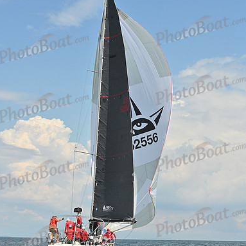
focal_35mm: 90
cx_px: 122
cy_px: 131
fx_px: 724
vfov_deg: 19.3
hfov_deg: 19.3
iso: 320
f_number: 9
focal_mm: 70
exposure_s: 1/1600
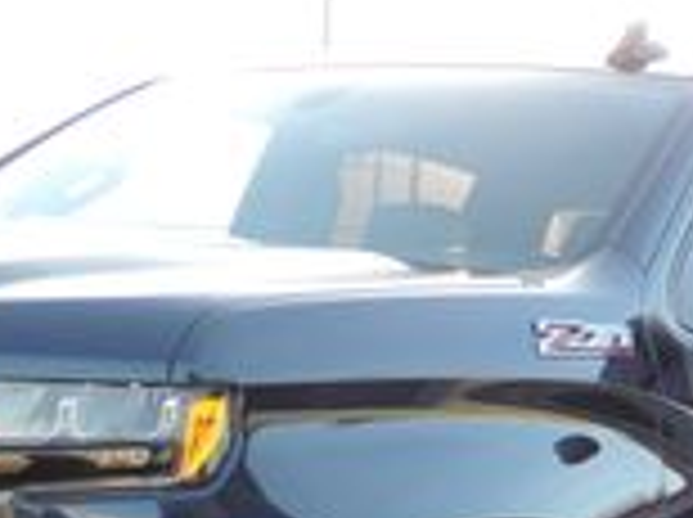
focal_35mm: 100
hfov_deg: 19.7
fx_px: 1999
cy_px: 829
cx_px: 374
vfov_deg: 13.7
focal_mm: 4.3
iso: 80
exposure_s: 1/100
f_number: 3
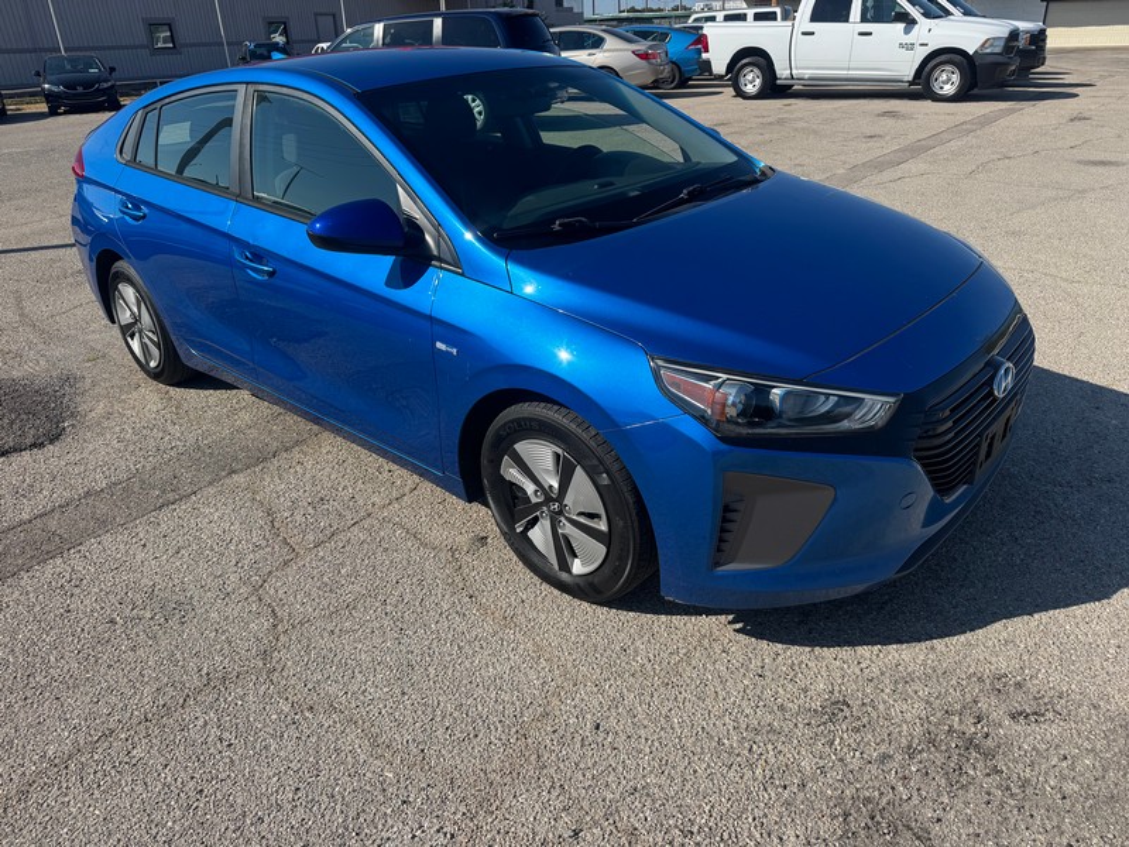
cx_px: 564
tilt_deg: -25.7
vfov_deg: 56.8
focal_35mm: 24
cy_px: 424
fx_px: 783
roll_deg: +1.0
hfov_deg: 71.6
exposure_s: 1/4049
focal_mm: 6.76
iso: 80
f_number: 1.78
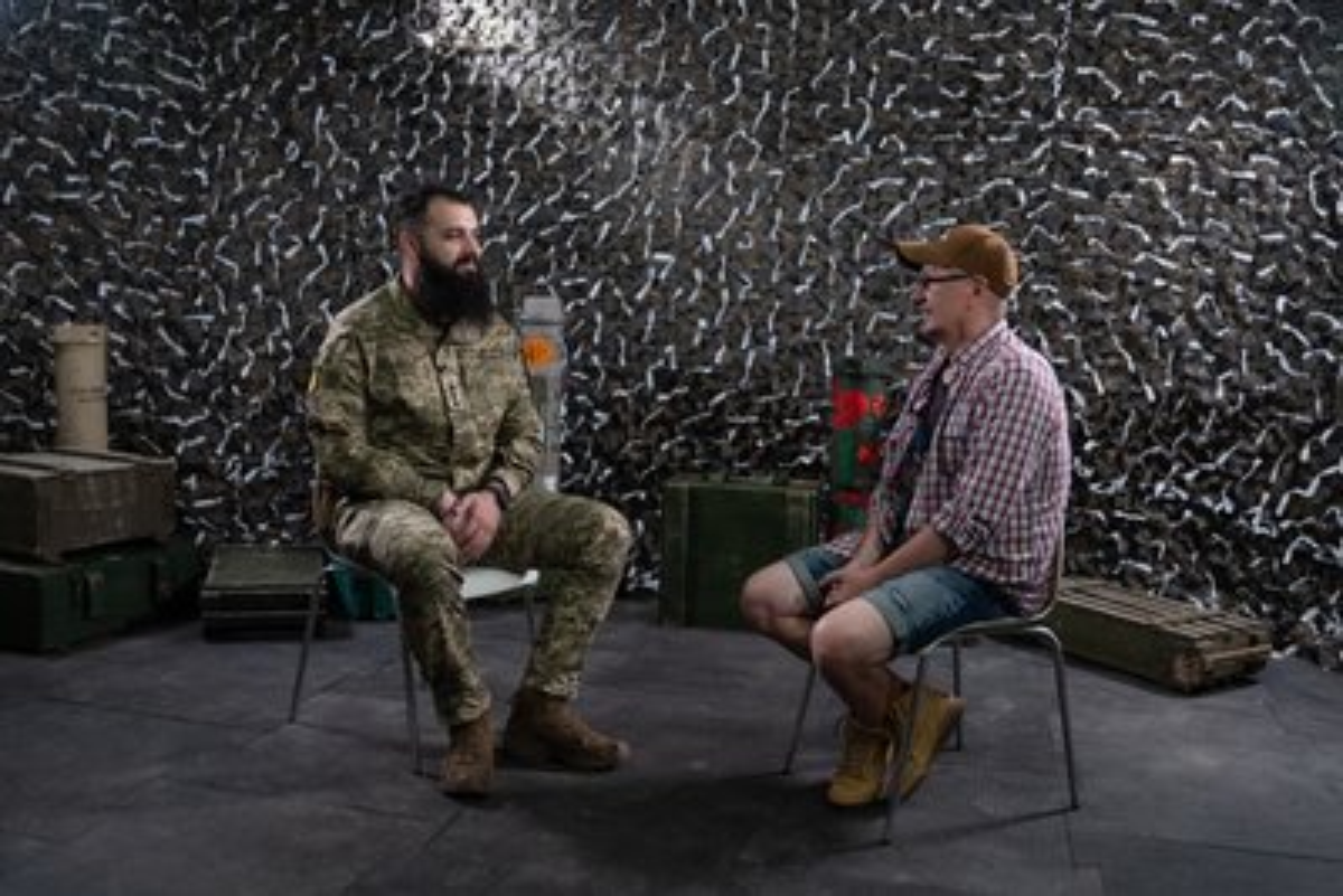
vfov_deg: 41.8
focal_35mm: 31
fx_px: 1174
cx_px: 698
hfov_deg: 59.5
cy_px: 445
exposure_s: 1/50
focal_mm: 24
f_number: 2.8
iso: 800
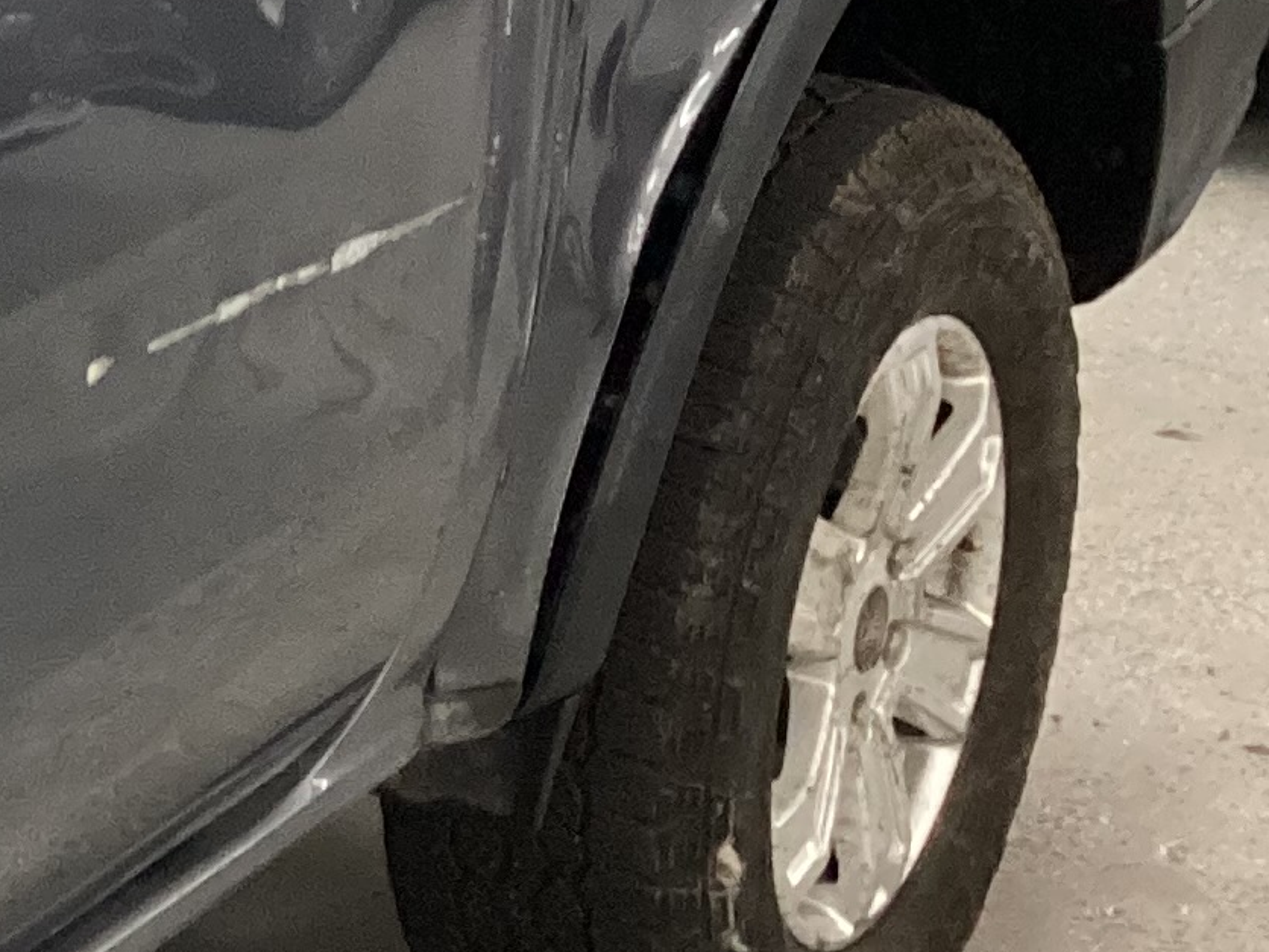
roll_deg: +0.3
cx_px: -771
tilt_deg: -14.7
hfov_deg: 14.8
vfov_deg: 12.1
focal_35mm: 121
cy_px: -82
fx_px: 4436
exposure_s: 1/60
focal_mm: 3.3
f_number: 2.4
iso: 400
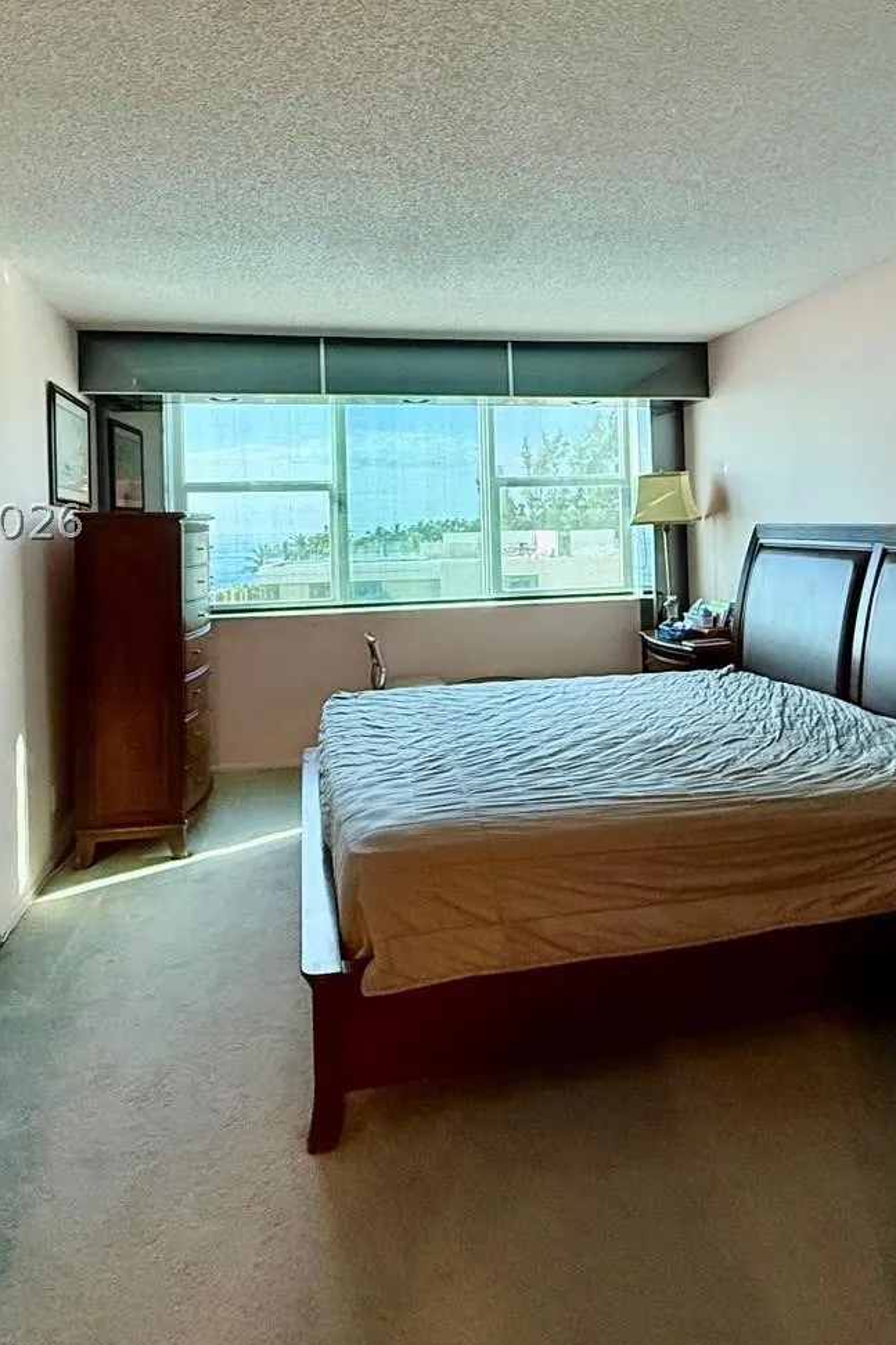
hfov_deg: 53.0
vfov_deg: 72.8
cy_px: 521
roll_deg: +2.0
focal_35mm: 24
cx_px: 508
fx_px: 896
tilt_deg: +1.7
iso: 250
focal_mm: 2.22
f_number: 2.2
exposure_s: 1/60
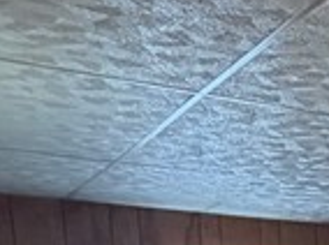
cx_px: 700
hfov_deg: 15.0
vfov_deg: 12.6
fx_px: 958
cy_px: 506
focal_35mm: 101
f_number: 2.2
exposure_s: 1/60
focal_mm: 2.22
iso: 500
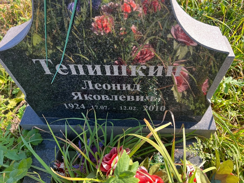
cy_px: 92
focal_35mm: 26
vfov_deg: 53.1
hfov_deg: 67.3
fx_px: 183
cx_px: 122
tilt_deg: -53.4
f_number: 1.5
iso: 50
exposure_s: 1/404
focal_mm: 5.7
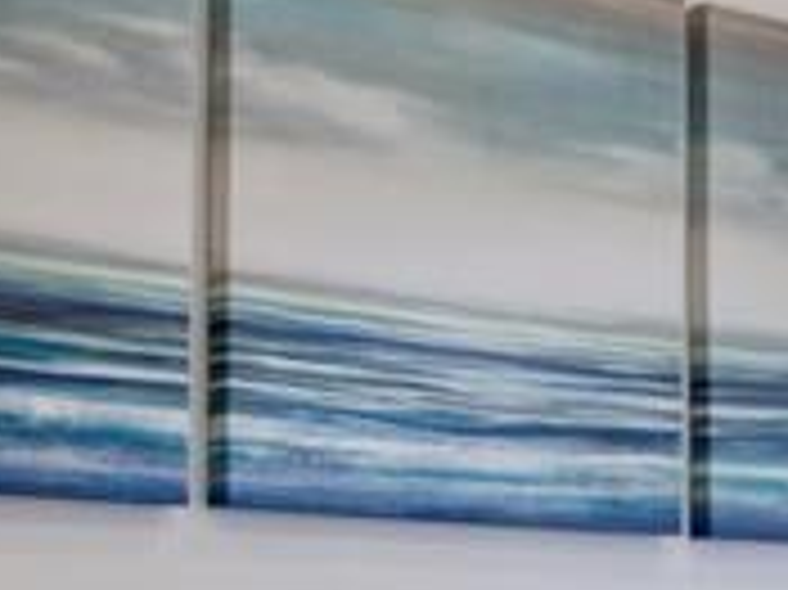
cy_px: 651
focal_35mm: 135
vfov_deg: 10.8
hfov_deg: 14.0
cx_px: 1045
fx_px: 3071
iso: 200
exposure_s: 1/20
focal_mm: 24
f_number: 5.6
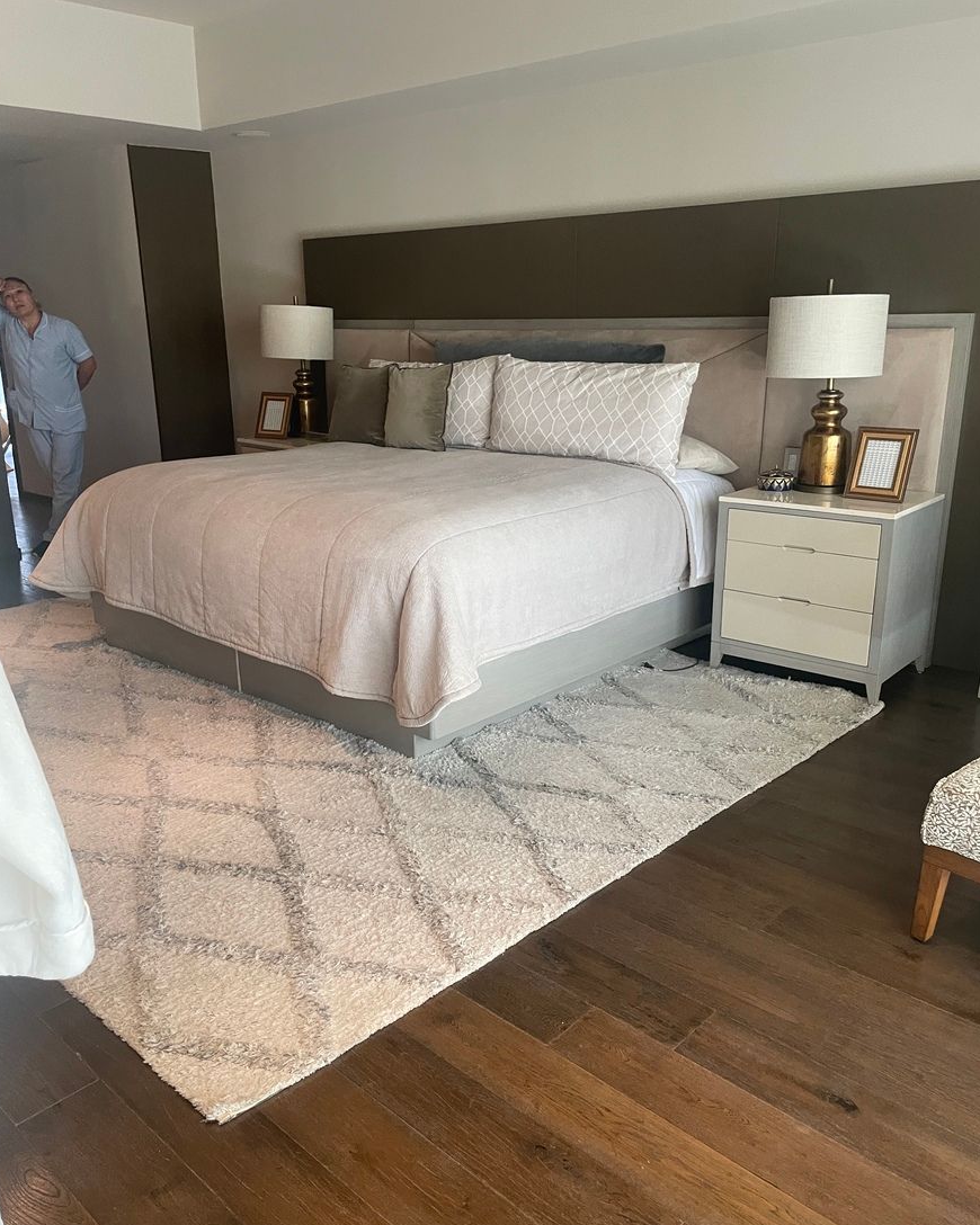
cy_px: 620
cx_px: 481
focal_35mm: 28
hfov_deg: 51.5
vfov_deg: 62.2
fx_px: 1015
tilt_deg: -16.5
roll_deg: +2.6
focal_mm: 4.2
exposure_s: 1/60
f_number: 1.6
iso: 200
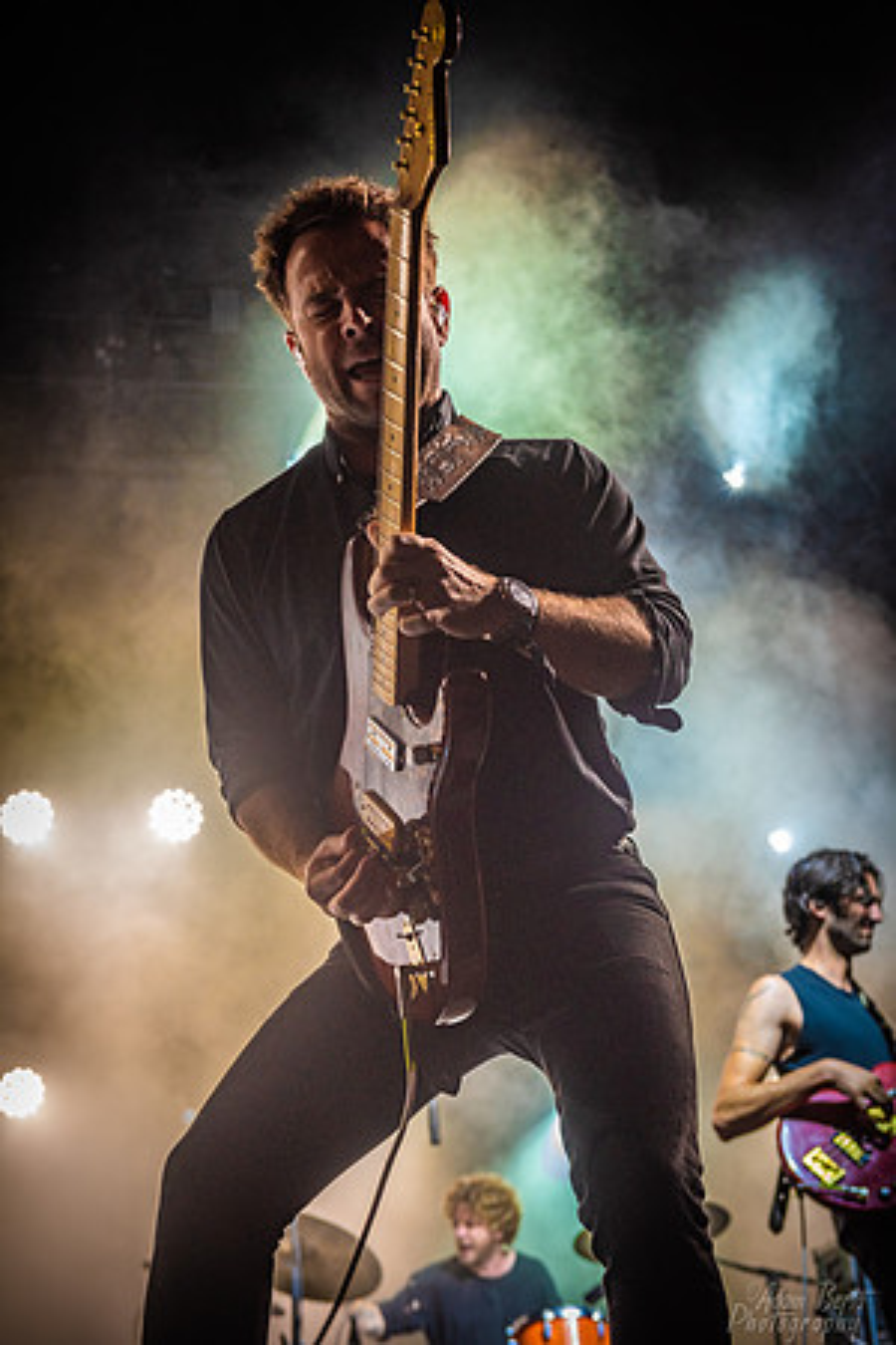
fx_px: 2091
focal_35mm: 56
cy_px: 672
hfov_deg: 24.2
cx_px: 448
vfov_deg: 35.6
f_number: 5
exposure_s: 1/160
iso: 1000
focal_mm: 56
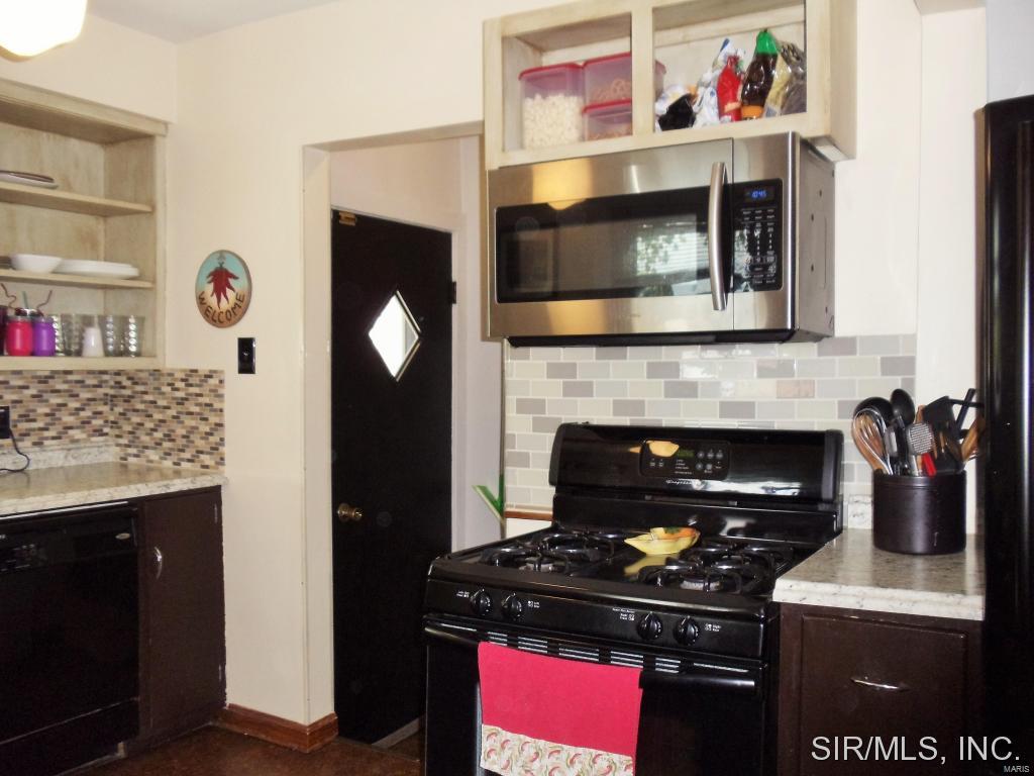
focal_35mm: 44
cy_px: 388
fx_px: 1314
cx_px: 517
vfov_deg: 32.9
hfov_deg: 42.9
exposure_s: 1/30
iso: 400
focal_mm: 6
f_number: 3.5
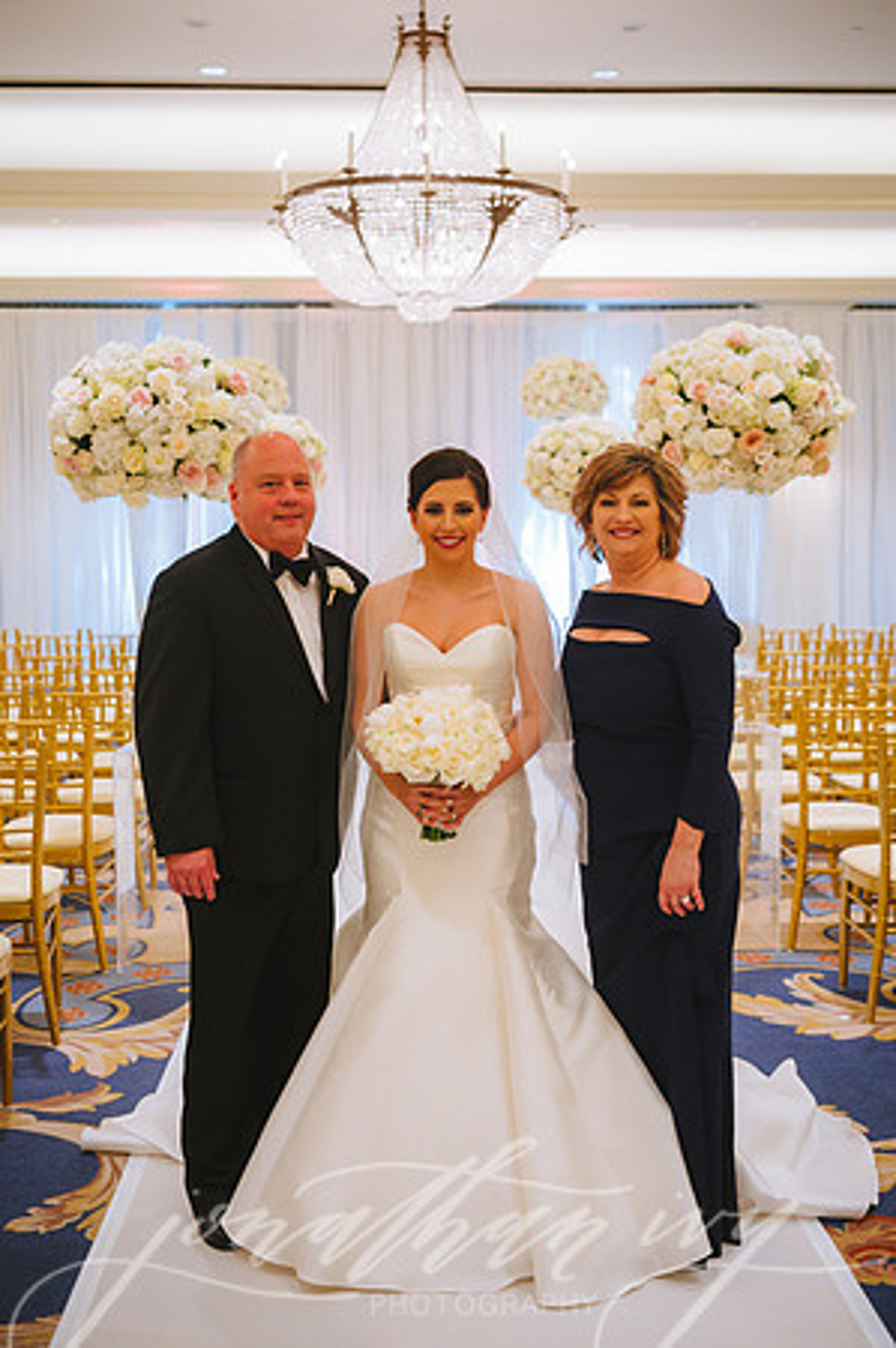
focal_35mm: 45
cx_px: 448
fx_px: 1684
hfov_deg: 29.8
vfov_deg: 43.6
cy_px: 674
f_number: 2.8
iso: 1600
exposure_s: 1/200
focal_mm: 45
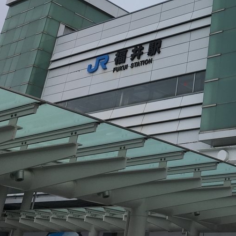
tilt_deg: +26.9
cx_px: 250
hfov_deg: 26.3
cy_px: 27
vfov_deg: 27.2
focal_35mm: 61
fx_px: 471
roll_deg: -3.6
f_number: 2.2
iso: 25
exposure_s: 1/1166
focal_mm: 4.15
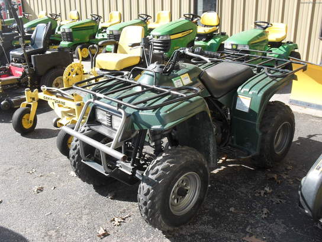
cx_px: 161
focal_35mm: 35
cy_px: 121
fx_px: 326
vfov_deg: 40.7
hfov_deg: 52.6
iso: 100
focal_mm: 6.3
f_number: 3.2
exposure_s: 1/350
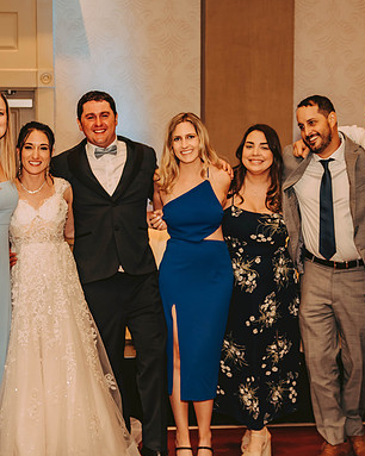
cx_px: 155
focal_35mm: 64
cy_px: 228
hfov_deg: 23.8
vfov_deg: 29.6
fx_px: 865
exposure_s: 1/60
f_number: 2.8
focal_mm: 44
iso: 500
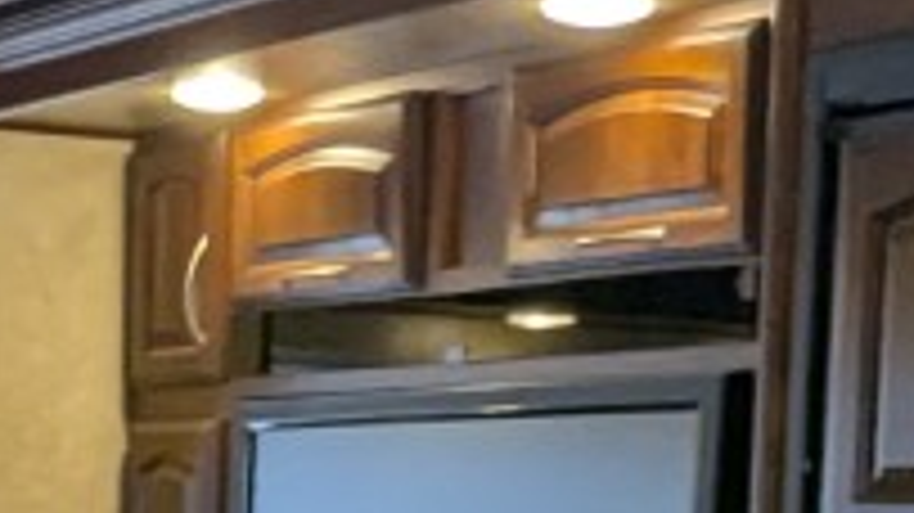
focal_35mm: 120
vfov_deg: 9.6
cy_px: 904
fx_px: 2907
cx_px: -124
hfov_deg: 17.2
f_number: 2.2
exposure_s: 1/64.2
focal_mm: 2.35
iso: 119
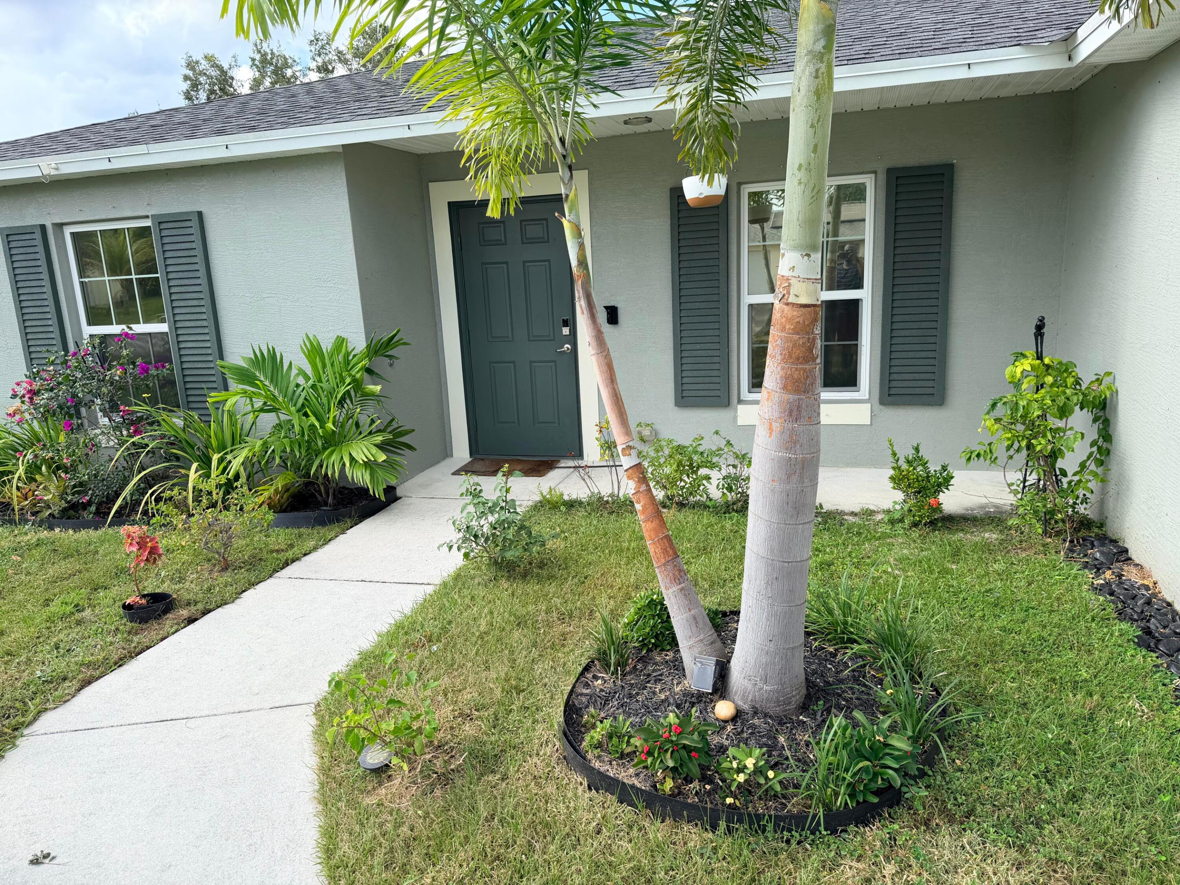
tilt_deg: -12.9
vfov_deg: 56.8
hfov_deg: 71.6
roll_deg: +3.5
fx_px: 818
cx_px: 590
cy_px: 442
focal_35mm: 24
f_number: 1.78
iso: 80
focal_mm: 6.76
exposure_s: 1/1653
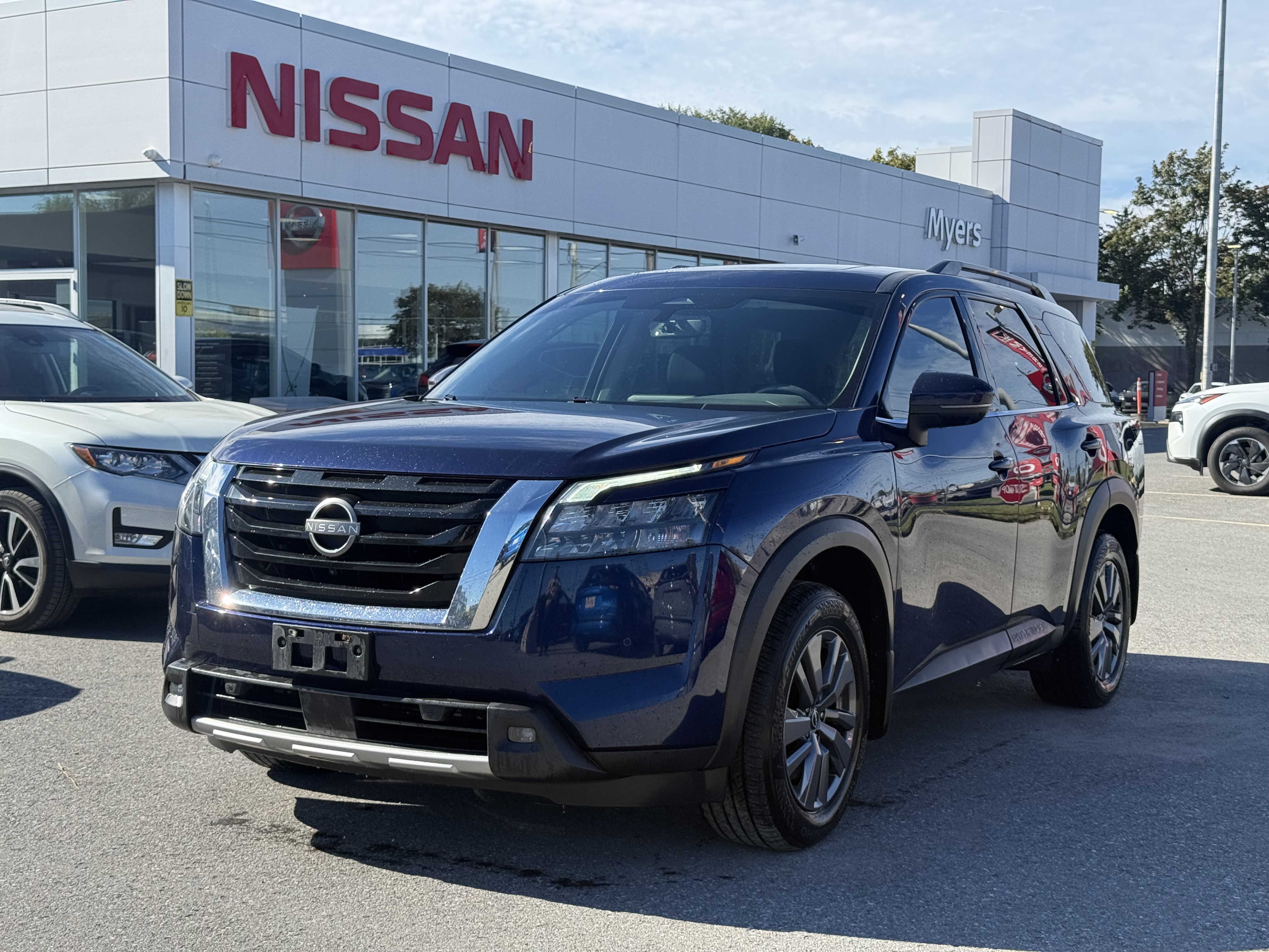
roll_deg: +0.2
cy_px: 476
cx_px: 634
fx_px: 1760
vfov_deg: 30.3
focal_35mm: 48
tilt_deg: -2.8
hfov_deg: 39.7
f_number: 1.78
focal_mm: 6.76
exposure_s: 1/2577
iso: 80
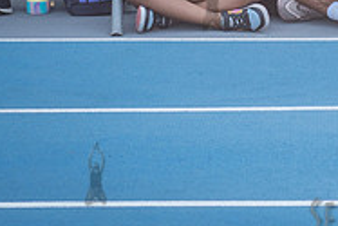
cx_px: 415
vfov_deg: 4.7
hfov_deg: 6.9
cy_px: -58
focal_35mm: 295
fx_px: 2772
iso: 400
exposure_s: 1/400
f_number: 5
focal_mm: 80
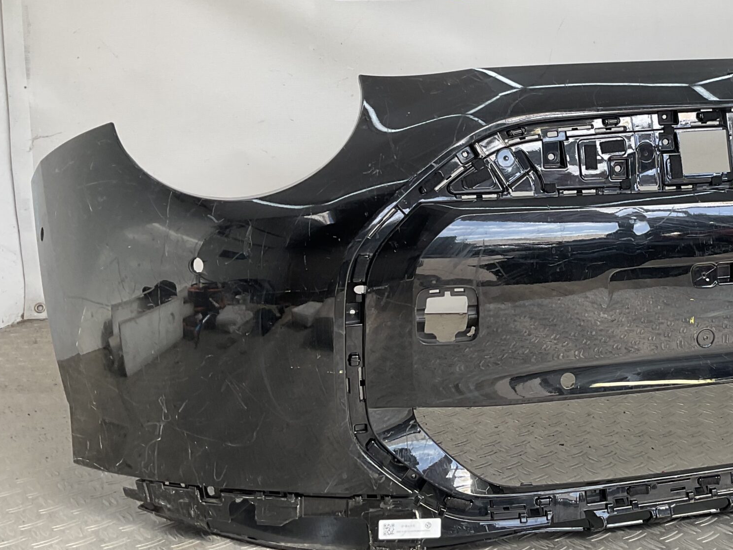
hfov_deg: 36.4
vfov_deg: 29.0
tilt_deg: -7.6
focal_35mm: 50
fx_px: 1059
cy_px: 210
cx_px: 619
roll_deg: +0.3
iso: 16
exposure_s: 1/236
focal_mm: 3
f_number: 1.8
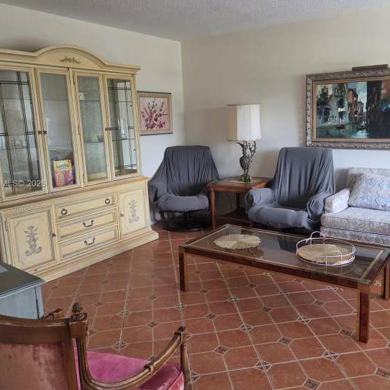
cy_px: 184
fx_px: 382
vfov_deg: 54.0
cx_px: 222
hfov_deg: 53.9
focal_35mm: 30
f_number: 1.8
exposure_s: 1/120
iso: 250
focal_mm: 5.4
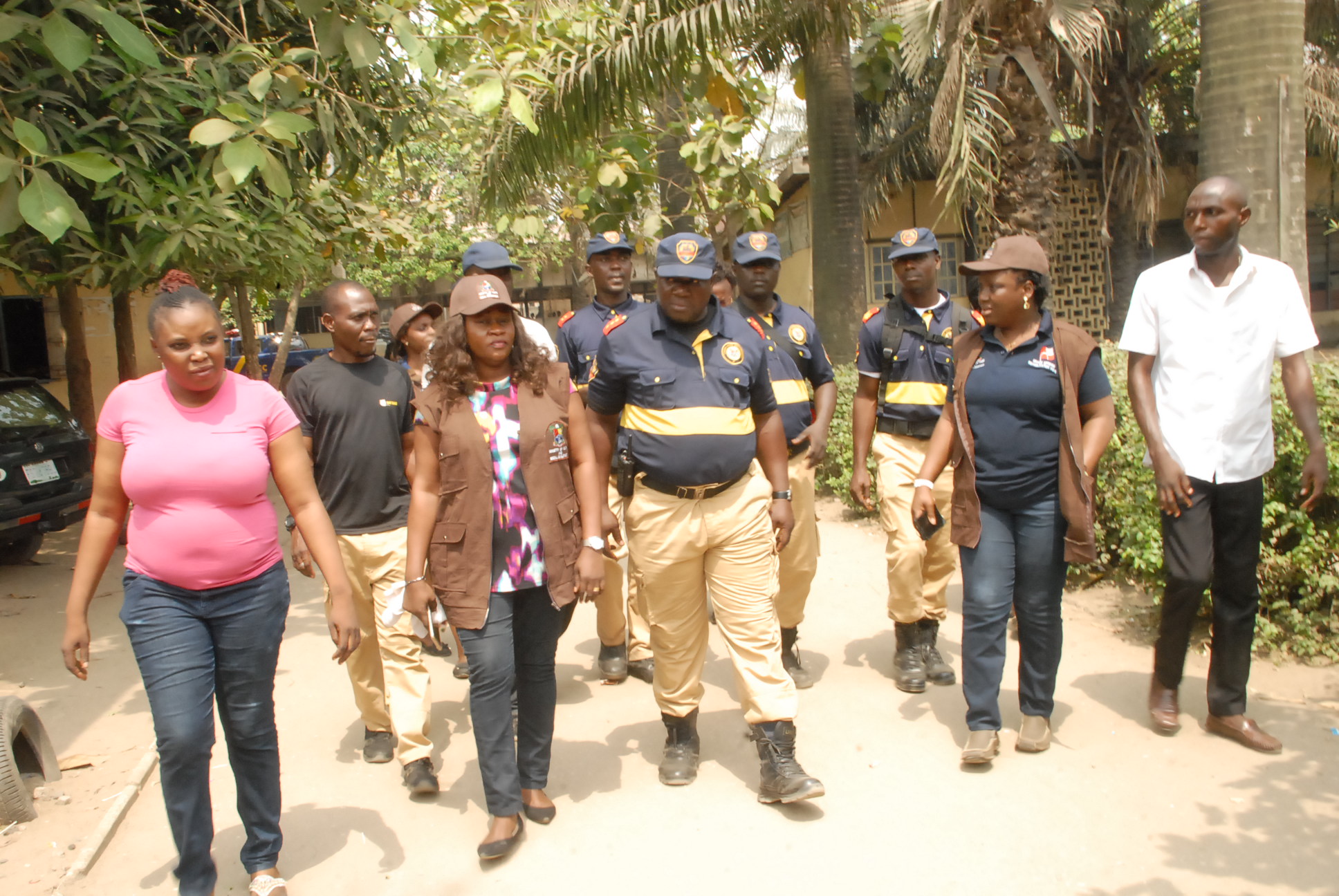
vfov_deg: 40.1
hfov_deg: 57.2
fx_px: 1229
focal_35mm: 33
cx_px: 670
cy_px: 448
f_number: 20
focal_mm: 22
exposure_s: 1/50
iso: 1000
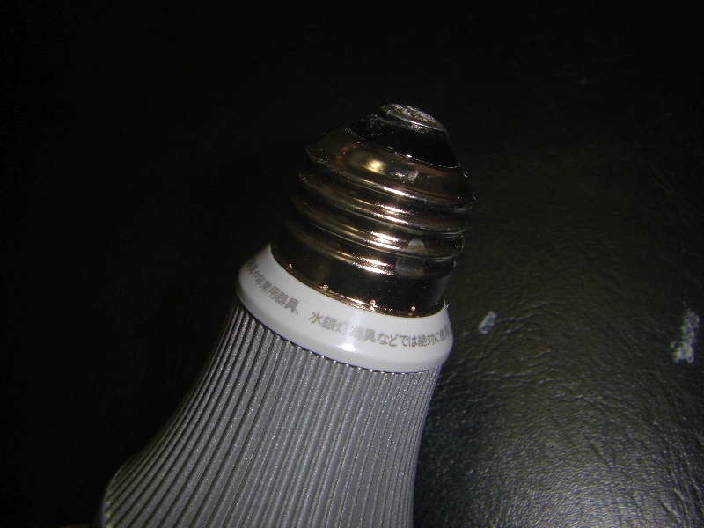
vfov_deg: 37.7
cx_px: 352
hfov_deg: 49.0
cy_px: 264
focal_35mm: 38
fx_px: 773
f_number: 4.6
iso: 50
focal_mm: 6.3
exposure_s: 1/30
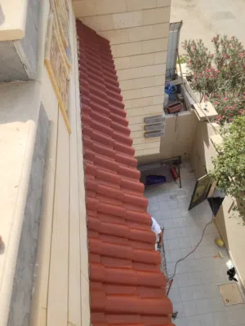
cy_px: 163
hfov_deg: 54.9
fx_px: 236
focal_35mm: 25
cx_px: 122
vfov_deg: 69.4
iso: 20
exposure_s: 1/591
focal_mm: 7
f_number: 1.8
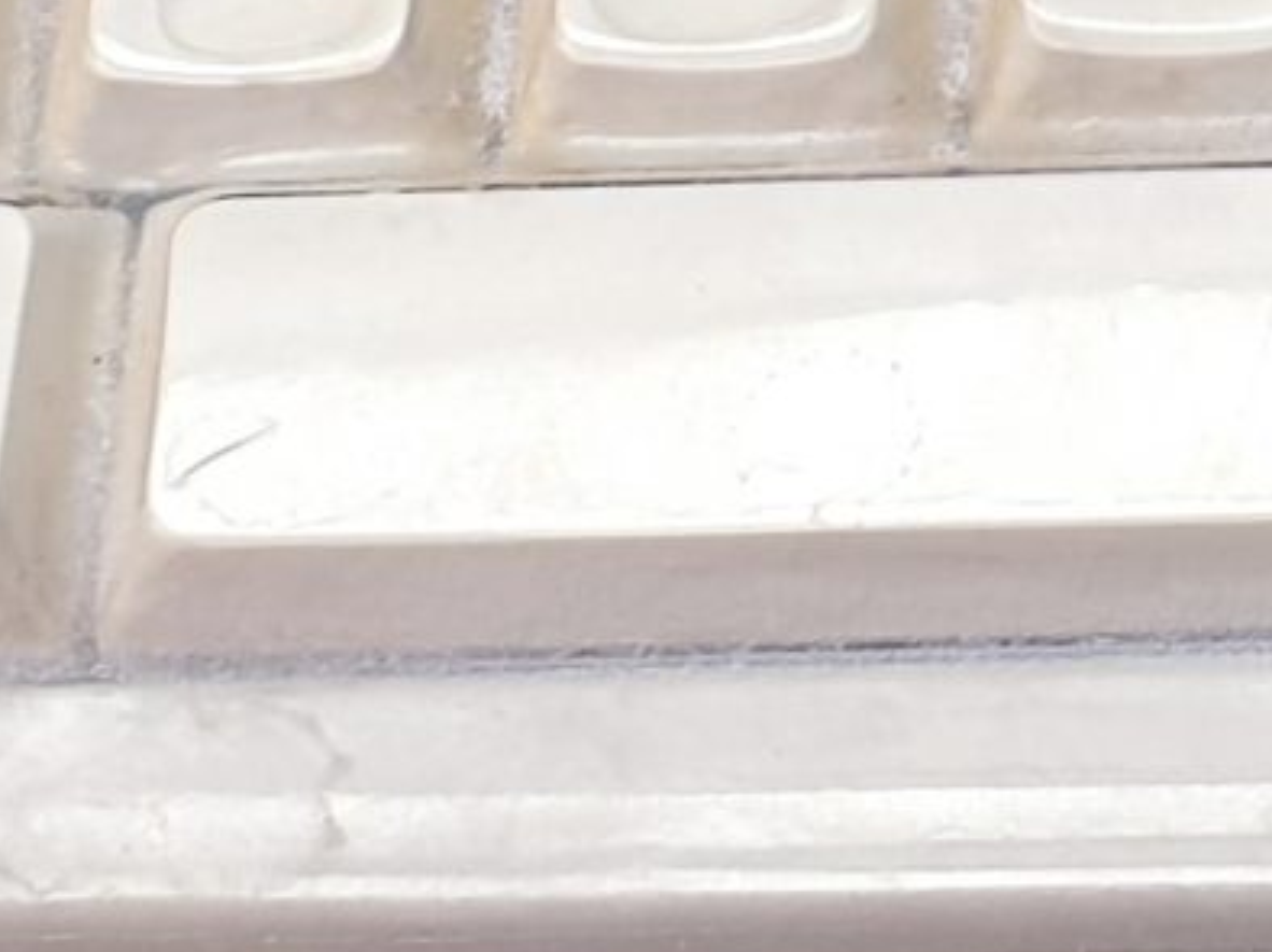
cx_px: 1743
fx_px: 6206
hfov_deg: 11.3
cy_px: -1071
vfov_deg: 8.3
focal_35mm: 169
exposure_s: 1/50
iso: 64
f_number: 2.4
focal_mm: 4.3
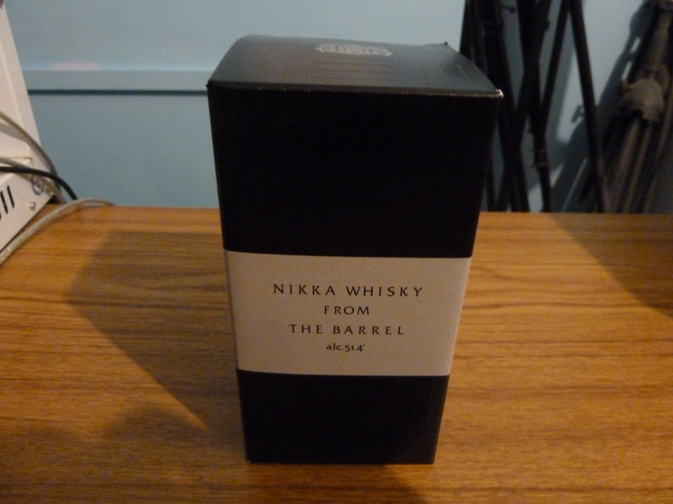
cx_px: 336
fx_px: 486
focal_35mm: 25
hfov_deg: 69.4
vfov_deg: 54.9
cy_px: 252
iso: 800
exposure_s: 1/4
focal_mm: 4.1
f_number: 3.3
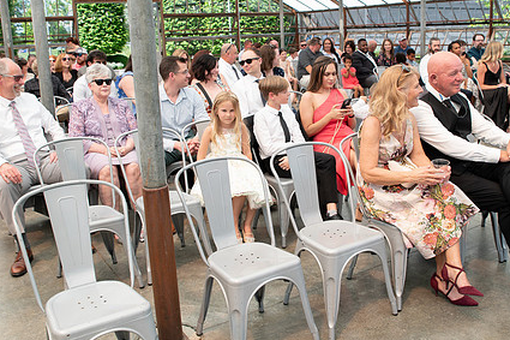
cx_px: 273
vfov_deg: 36.8
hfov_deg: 53.1
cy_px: 144
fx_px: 510
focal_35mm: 36
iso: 160
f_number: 5
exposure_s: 1/200
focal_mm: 24
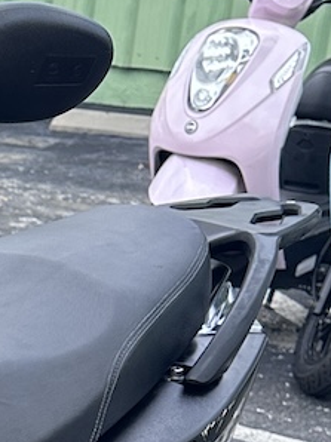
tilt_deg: -22.9
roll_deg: -1.0
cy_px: 571
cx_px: -398
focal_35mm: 129
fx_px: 1647
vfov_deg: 14.7
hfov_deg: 10.3
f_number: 1.78
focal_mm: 6.86
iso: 80
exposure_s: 1/1304
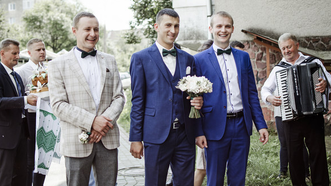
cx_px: 165
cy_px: 76
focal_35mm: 56
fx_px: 487
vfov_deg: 21.6
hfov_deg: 37.5
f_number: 1.8
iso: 100
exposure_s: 1/1600
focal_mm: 35
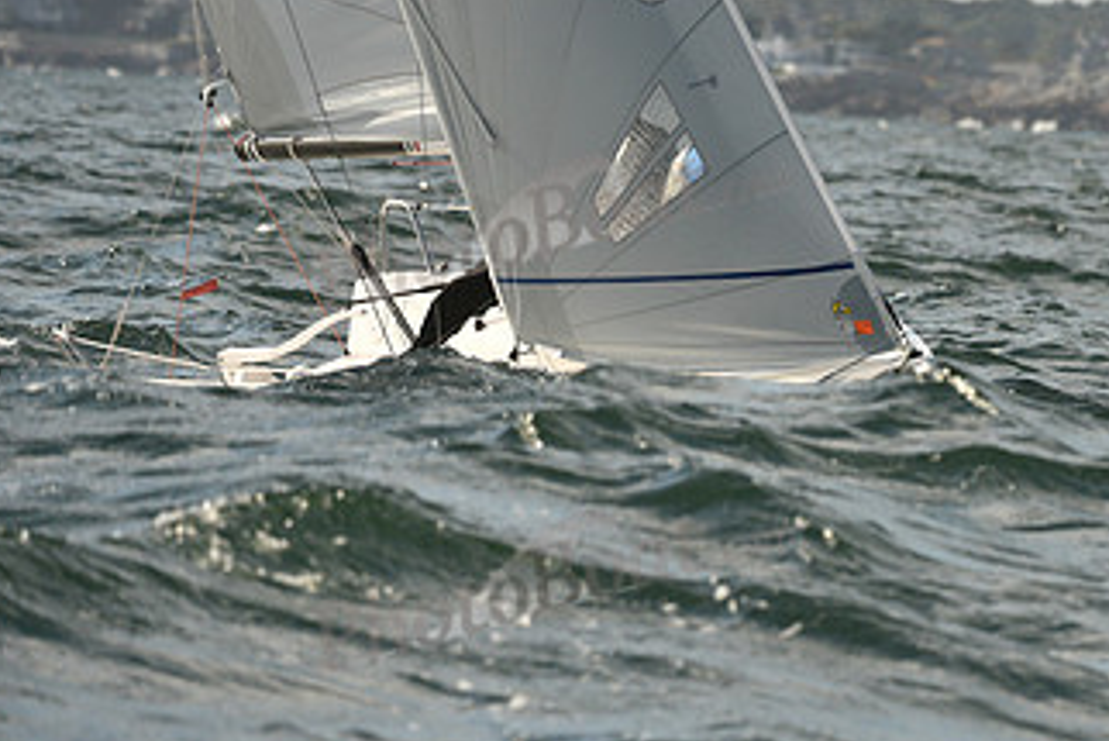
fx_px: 17196
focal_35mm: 558
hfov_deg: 3.7
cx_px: 978
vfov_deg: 2.5
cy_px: 357
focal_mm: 310
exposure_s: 1/1600
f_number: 7.1
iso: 320
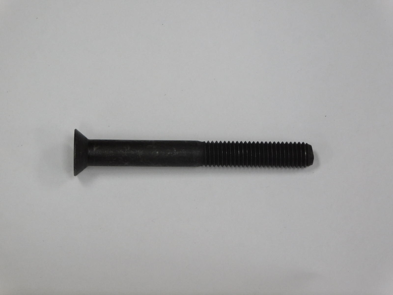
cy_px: 148
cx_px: 196
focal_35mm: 148
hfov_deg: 13.3
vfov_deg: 10.0
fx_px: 1680
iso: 160
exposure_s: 1/30
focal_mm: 26.3
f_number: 5.1
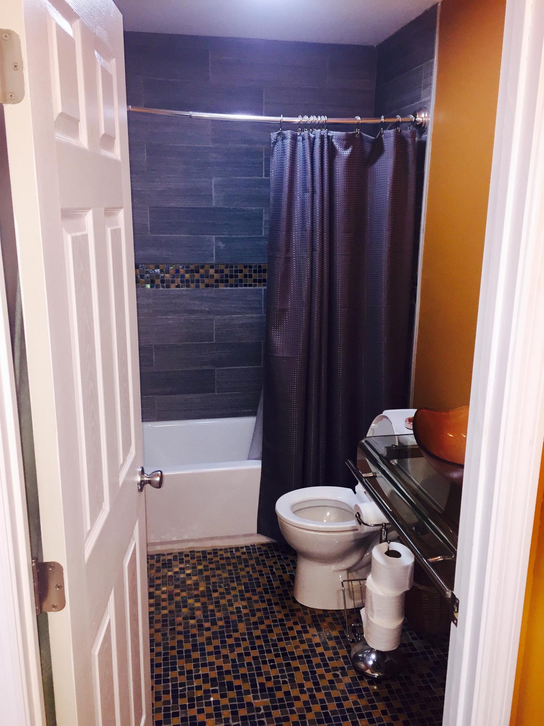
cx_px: 272
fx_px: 608
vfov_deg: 61.7
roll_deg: -0.6
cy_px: 363
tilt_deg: -14.6
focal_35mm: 29
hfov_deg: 48.2
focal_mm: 4.15
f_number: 2.2
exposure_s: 1/30
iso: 100
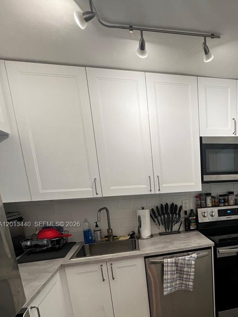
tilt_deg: -11.8
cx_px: 199
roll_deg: +1.8
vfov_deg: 72.7
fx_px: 202
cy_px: 225
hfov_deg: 55.6
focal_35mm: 22
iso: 160
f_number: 1.8
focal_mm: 1.57
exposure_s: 1/120
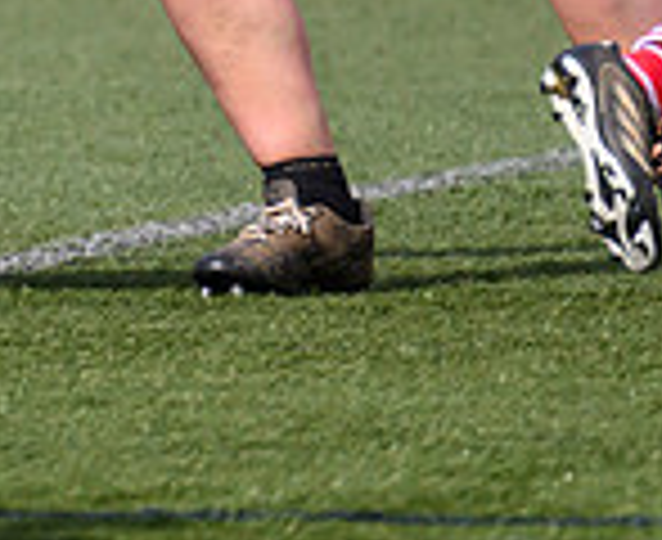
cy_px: -337
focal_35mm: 1455
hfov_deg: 1.3
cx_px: -484
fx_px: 28736
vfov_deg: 1.1
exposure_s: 1/5000
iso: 1000
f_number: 4
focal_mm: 280
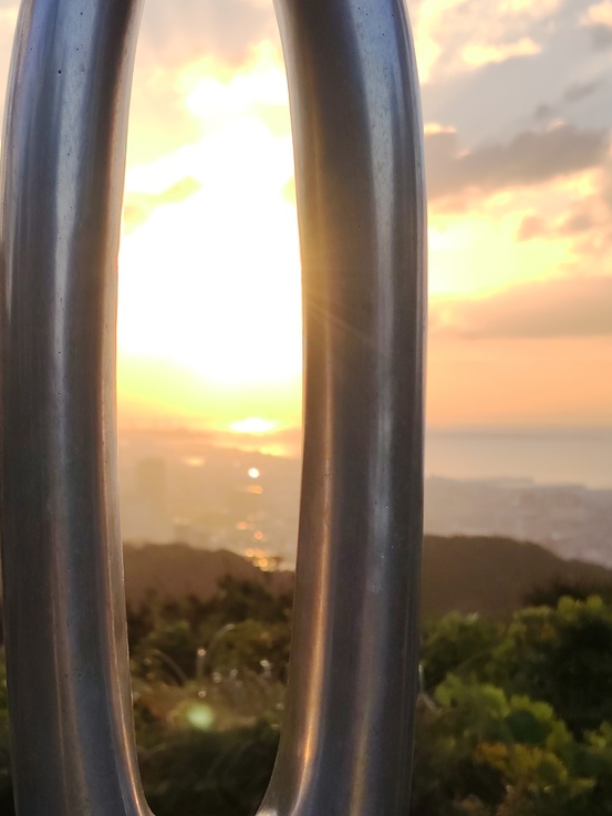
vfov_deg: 28.1
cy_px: 493
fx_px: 1626
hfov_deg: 21.3
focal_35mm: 69
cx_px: 224
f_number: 1.88
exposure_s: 1/1027
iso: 50
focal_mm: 5.56
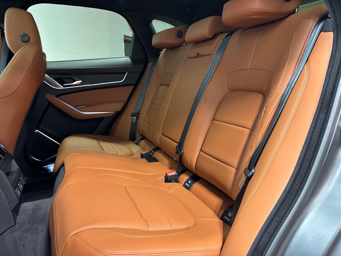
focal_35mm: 26
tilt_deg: -10.5
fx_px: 256
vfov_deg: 53.1
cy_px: 128
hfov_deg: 67.3
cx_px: 170
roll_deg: +1.2
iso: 160
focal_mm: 5.96
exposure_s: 1/60
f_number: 1.6
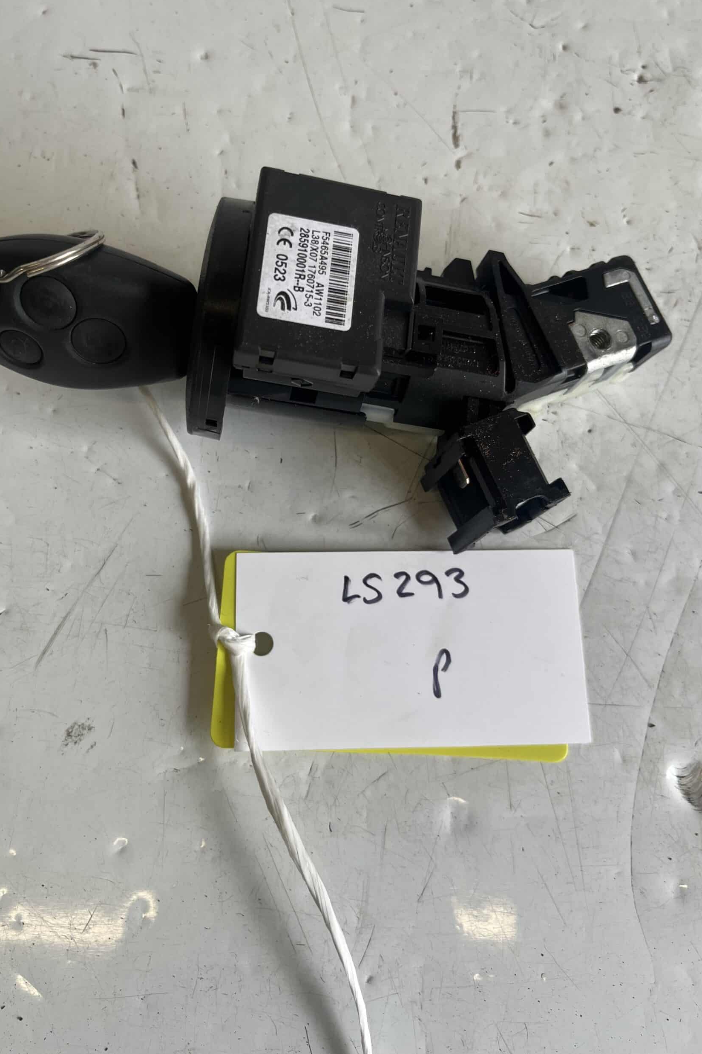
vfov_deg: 65.5
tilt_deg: -74.4
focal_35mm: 28
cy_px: 510
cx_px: 337
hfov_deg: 46.4
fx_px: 819
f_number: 1.6
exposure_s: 1/159
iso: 40
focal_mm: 5.1
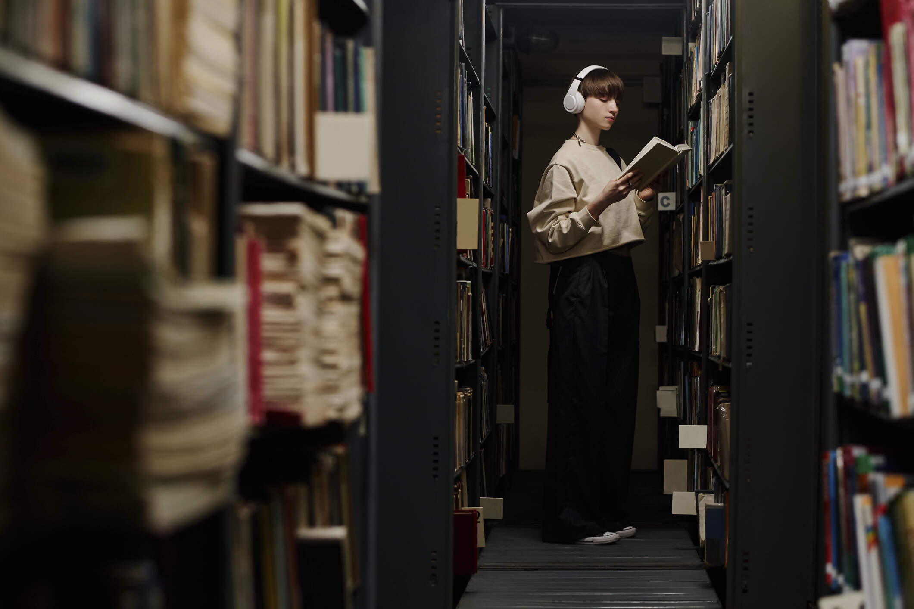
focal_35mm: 58
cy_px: 304
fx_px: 1472
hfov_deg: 34.5
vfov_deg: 23.4
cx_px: 457
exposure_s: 1/125
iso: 800
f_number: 2.8
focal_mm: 58
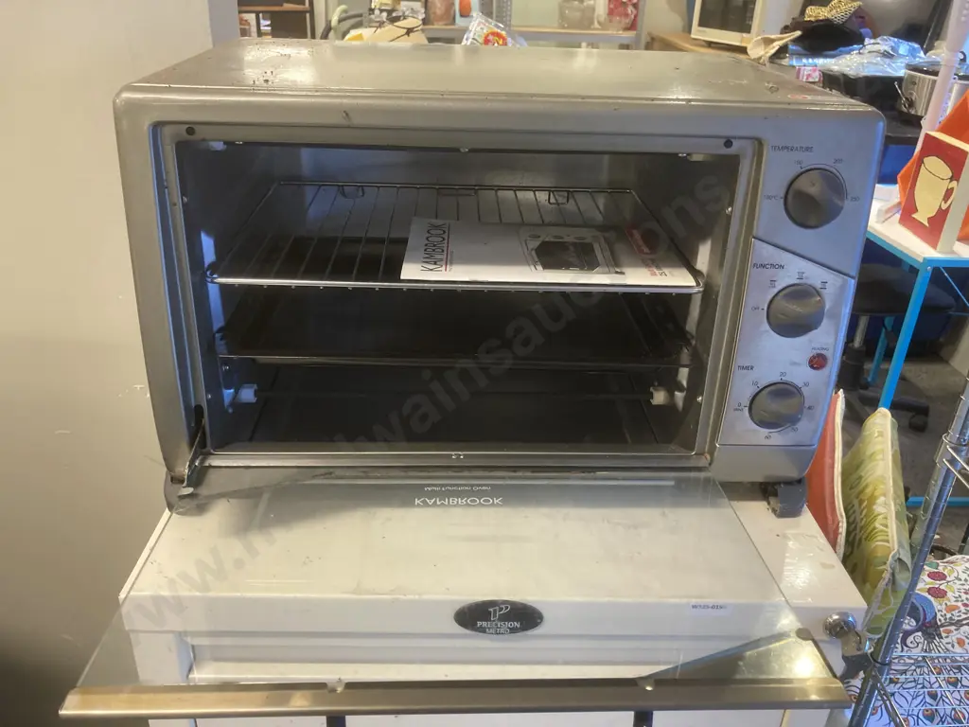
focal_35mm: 28
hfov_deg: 63.4
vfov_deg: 49.7
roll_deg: -2.7
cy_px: 364
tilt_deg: -25.3
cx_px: 484
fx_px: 784
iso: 160
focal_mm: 3.99
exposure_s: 1/50
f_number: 1.8
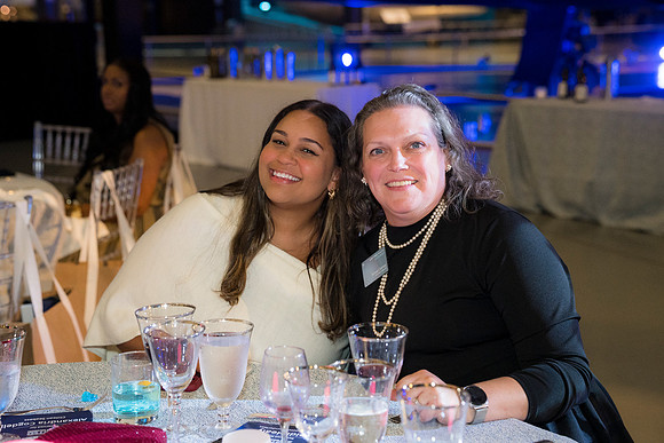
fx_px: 1144
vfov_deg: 21.9
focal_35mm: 62
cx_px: 332
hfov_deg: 32.4
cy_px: 222
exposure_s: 1/125
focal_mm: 62
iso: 3200
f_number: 4
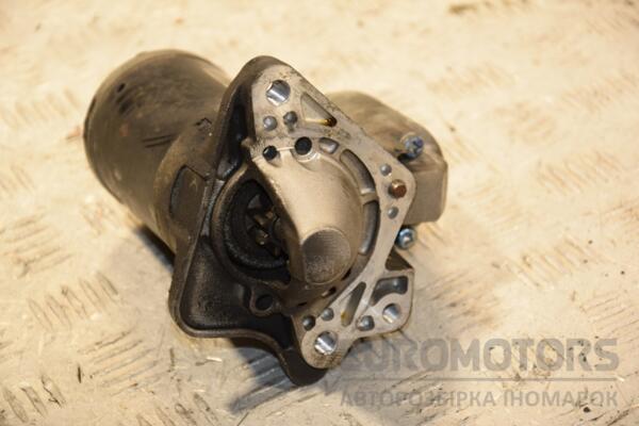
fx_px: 2263
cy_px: 213
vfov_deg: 10.8
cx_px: 320
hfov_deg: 16.1
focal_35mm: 128
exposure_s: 1/200
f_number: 5.6
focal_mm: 85
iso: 800
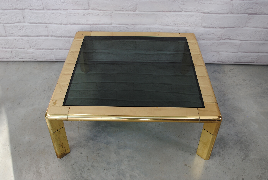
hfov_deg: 53.0
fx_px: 269
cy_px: 90
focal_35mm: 36
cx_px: 134
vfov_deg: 37.0
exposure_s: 1/125
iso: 200
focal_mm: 24
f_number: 5.6
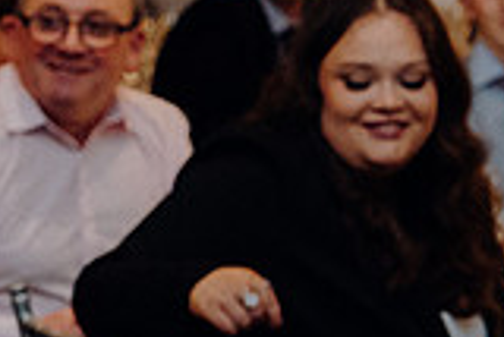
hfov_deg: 7.1
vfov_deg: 4.8
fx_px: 4022
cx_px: -151
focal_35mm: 287
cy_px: 490
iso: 2500
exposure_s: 1/160
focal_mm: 53
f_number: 3.5
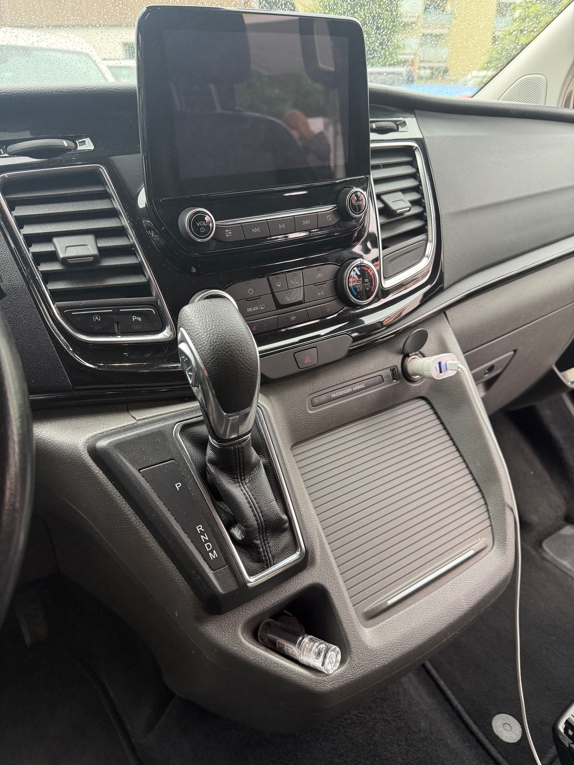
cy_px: 382
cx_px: 287
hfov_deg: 56.8
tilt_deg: -27.4
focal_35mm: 24
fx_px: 531
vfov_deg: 71.6
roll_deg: -0.2
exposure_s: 1/90
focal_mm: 6.76
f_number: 1.78
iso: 200
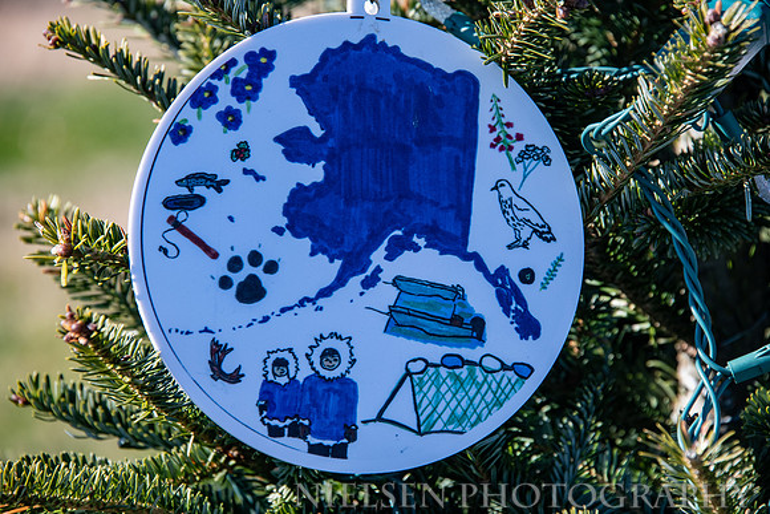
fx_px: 6418
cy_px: 257
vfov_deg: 4.6
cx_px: 385
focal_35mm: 300
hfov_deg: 6.9
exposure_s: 1/400
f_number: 9
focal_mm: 300
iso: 400
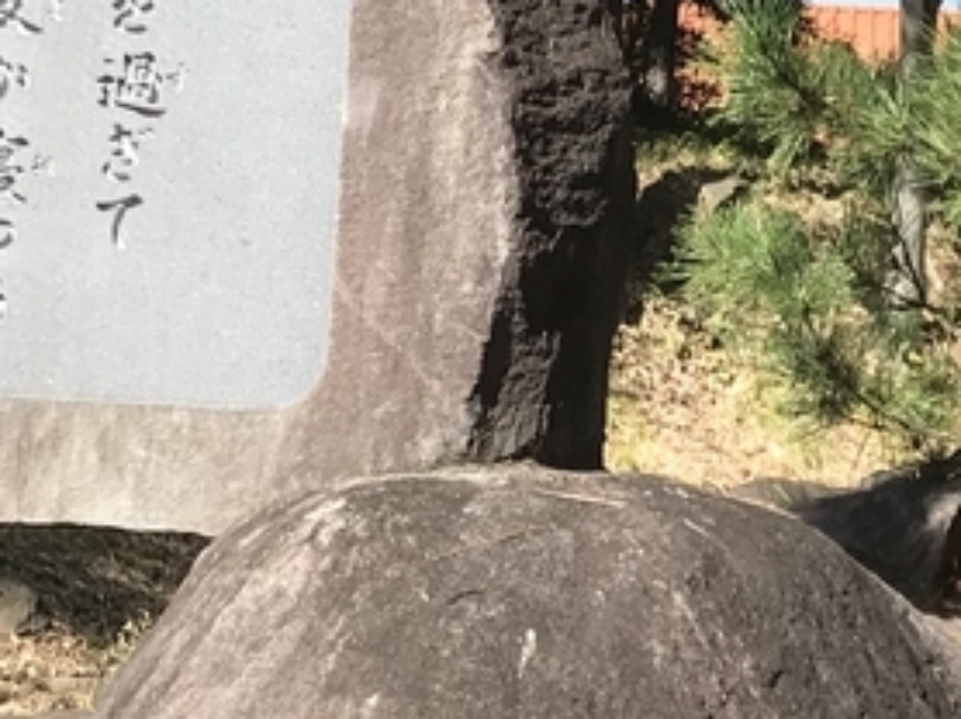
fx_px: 3356
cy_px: 218
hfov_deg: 16.3
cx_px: 653
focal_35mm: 121
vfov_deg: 12.2
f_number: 1.8
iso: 20
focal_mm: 3.99
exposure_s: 1/1088
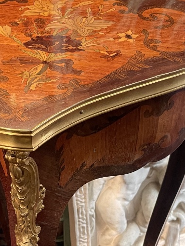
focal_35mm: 61
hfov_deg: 24.0
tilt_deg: -45.9
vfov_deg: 30.7
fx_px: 434
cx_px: 83
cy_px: 205
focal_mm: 4.2
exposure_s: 1/50
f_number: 1.6
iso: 500
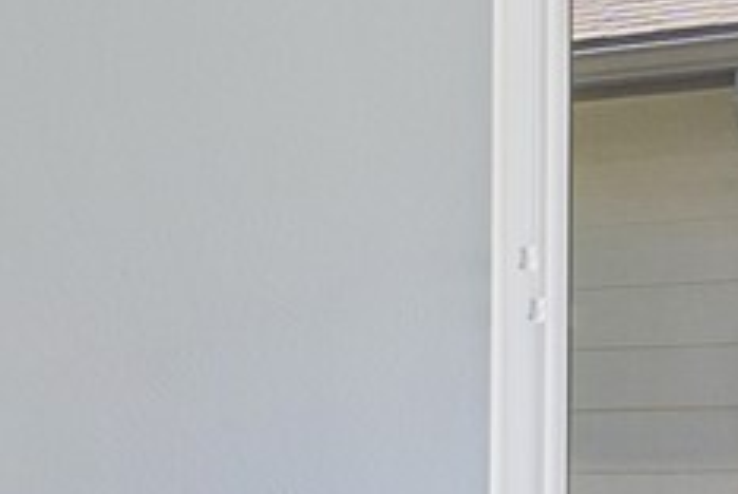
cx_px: -969
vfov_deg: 12.4
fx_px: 2237
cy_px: 570
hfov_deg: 13.9
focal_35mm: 109
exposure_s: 1/13
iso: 100
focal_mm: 10
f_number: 8
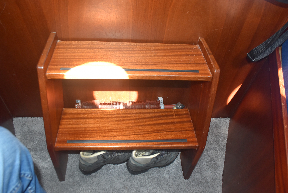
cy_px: 96
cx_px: 144
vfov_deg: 48.0
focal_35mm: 27
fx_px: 216
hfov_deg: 67.3
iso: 800
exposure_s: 1/100
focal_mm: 18
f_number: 5
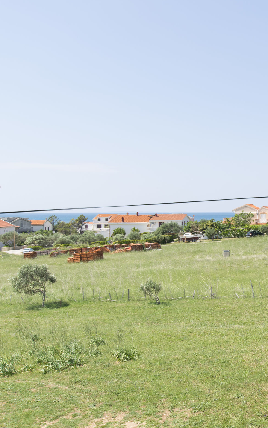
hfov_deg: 26.2
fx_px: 538
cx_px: 281
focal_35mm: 46
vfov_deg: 43.5
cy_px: 214
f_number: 7.1
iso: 100
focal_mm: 20
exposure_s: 1/250
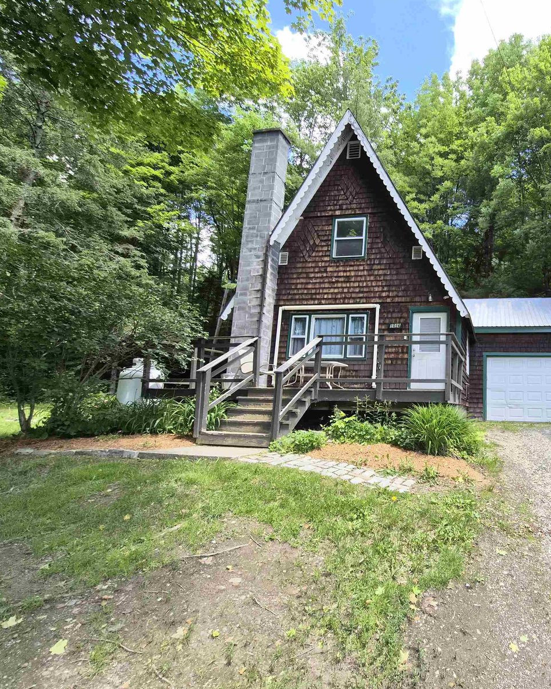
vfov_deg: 89.6
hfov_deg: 70.3
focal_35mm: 17
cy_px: 345
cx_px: 431
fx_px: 347
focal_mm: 1.7
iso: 25
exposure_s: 1/215
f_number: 2.2
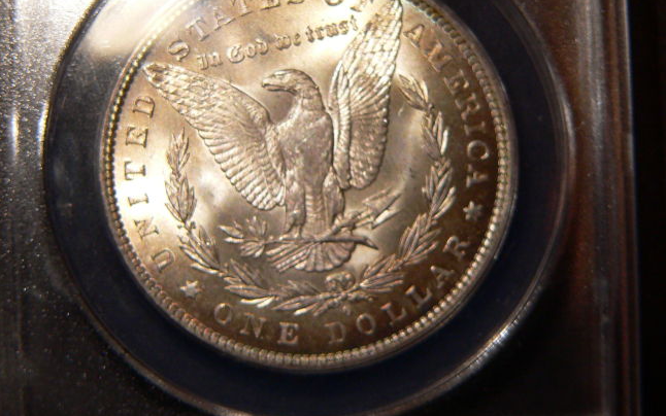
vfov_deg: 11.7
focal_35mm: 112
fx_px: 2033
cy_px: 167
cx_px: 334
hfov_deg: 18.6
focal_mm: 17.4
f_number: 4
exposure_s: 1/400
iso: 200
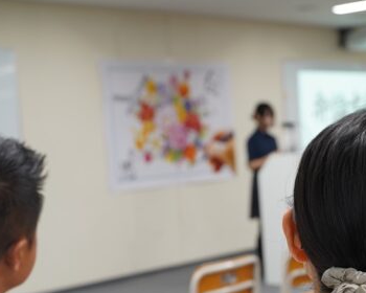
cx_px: 253
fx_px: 802
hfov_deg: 25.5
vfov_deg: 20.4
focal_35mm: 74
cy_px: 249
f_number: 4
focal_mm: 36
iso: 250
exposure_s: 1/60
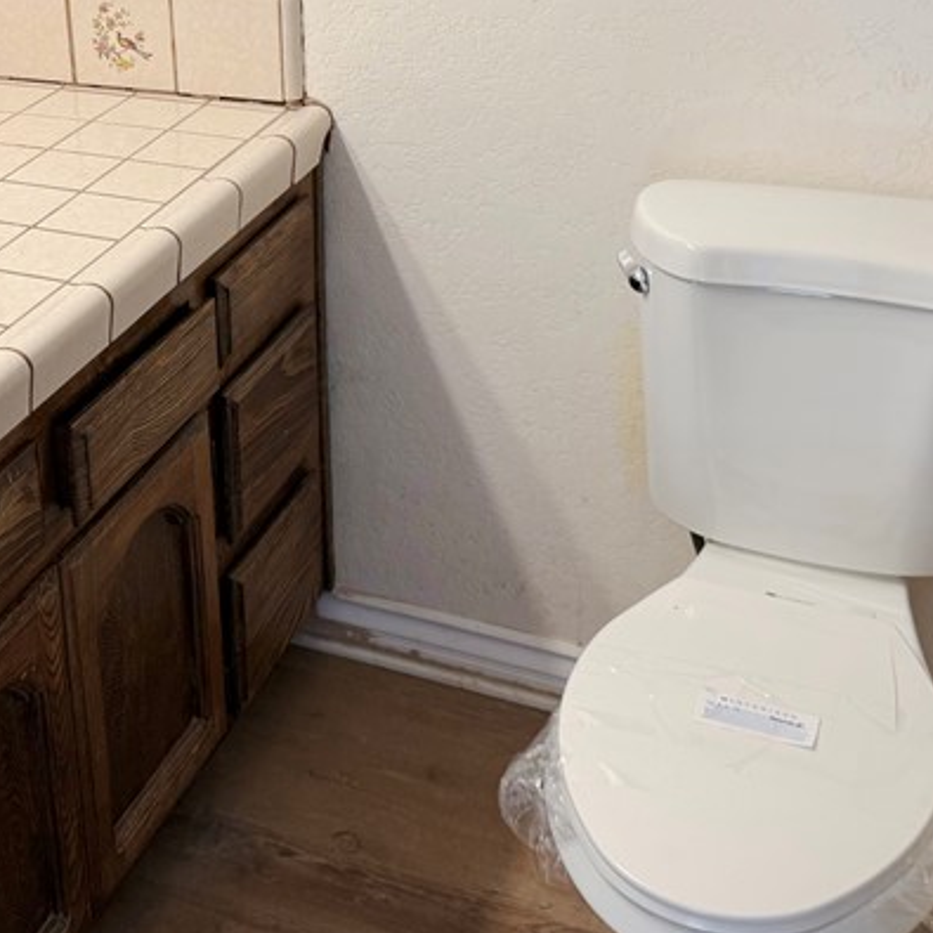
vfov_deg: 30.5
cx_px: 177
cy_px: 222
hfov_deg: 30.3
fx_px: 1677
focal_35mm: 55
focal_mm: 6.76
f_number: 1.78
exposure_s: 1/120
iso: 64
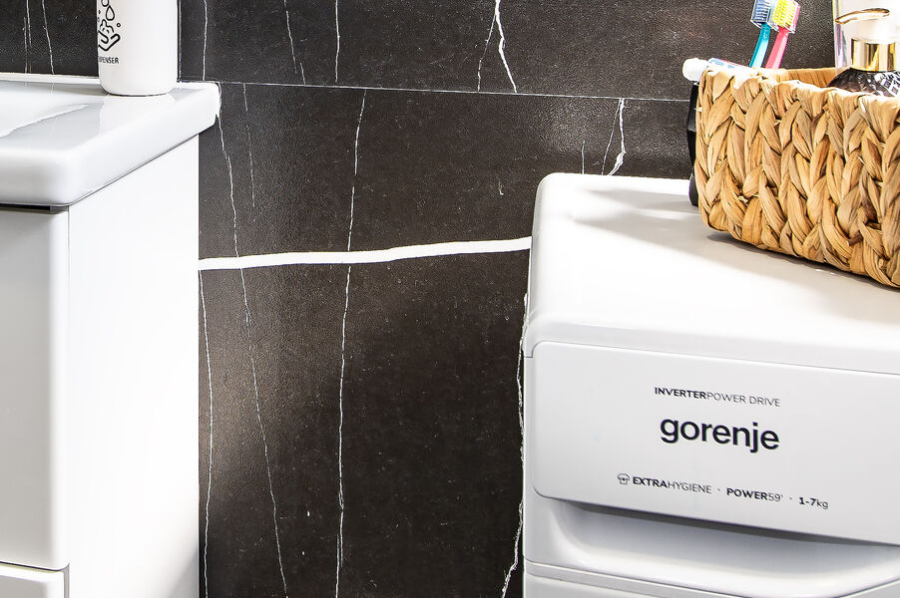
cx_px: 64
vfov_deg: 22.2
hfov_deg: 32.0
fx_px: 1474
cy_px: 11
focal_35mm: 59
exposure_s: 1/13
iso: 100
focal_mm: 19
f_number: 7.1
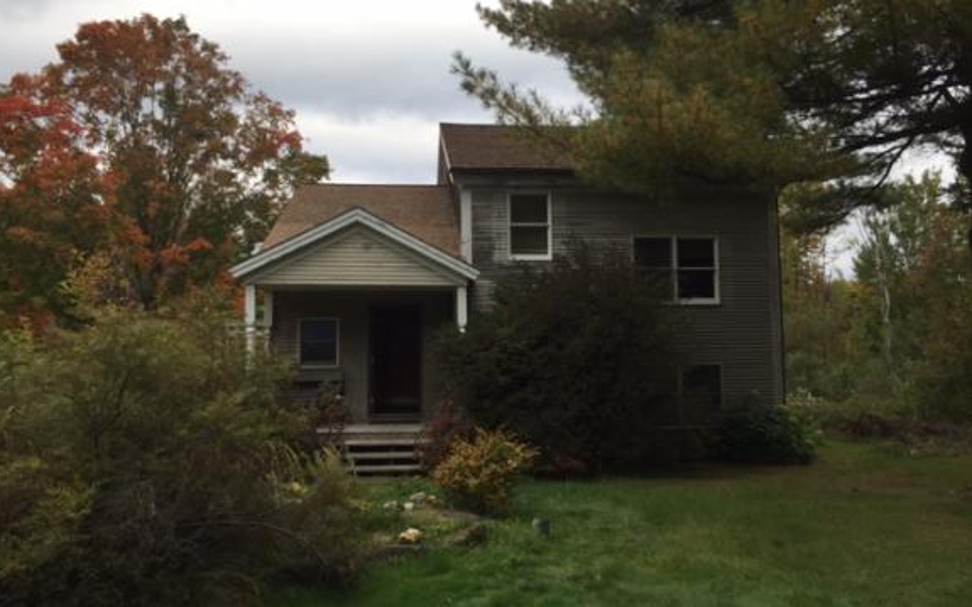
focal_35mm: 31
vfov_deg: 40.5
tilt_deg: +4.3
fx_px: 821
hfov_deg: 61.3
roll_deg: +0.3
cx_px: 483
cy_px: 273
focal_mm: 4.15
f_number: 2.2
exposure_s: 1/746
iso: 32
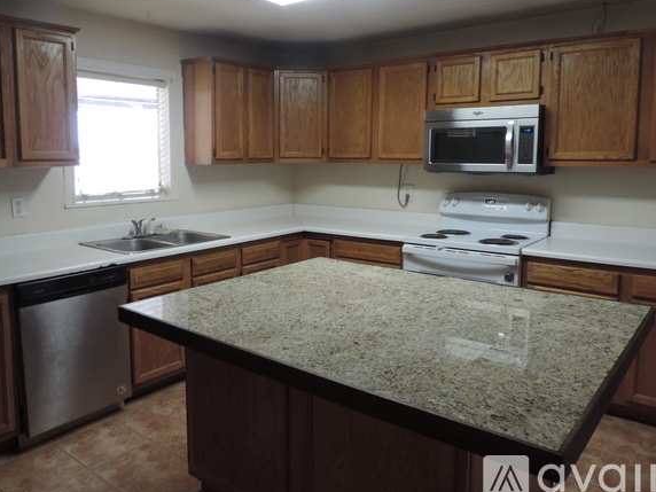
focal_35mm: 28
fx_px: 531
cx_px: 286
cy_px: 214
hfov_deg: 63.2
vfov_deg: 49.6
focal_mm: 4.3
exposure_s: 1/30
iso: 180
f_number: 3
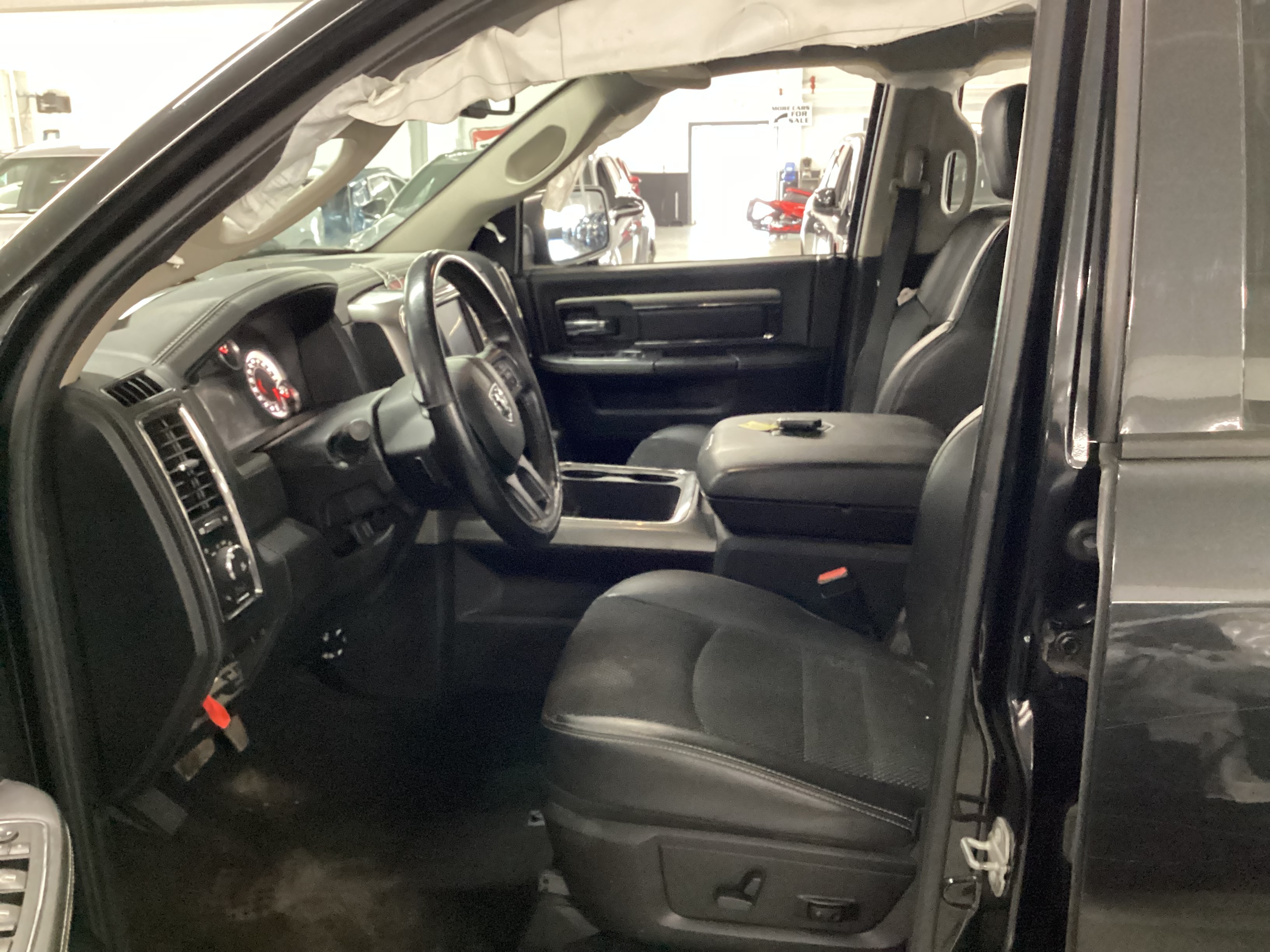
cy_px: 476
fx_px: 1137
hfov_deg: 58.4
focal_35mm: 31
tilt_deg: -17.6
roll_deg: +0.0
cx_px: 635
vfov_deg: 45.4
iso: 640
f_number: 2.4
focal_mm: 3.3
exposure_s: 1/25
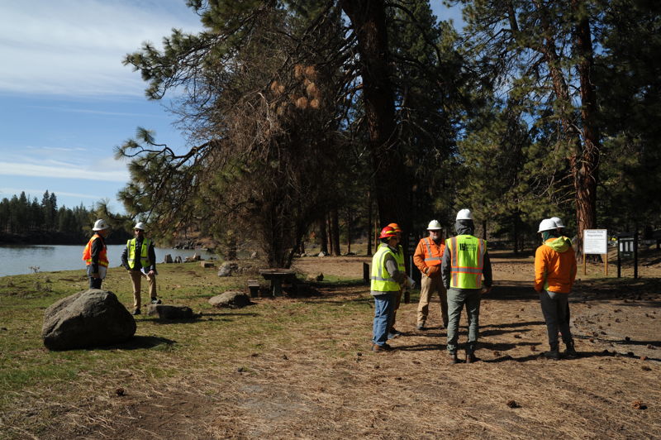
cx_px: 330
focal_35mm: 28
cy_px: 220
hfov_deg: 65.5
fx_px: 514
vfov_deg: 46.3
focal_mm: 28
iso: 200
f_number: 14
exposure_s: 1/200
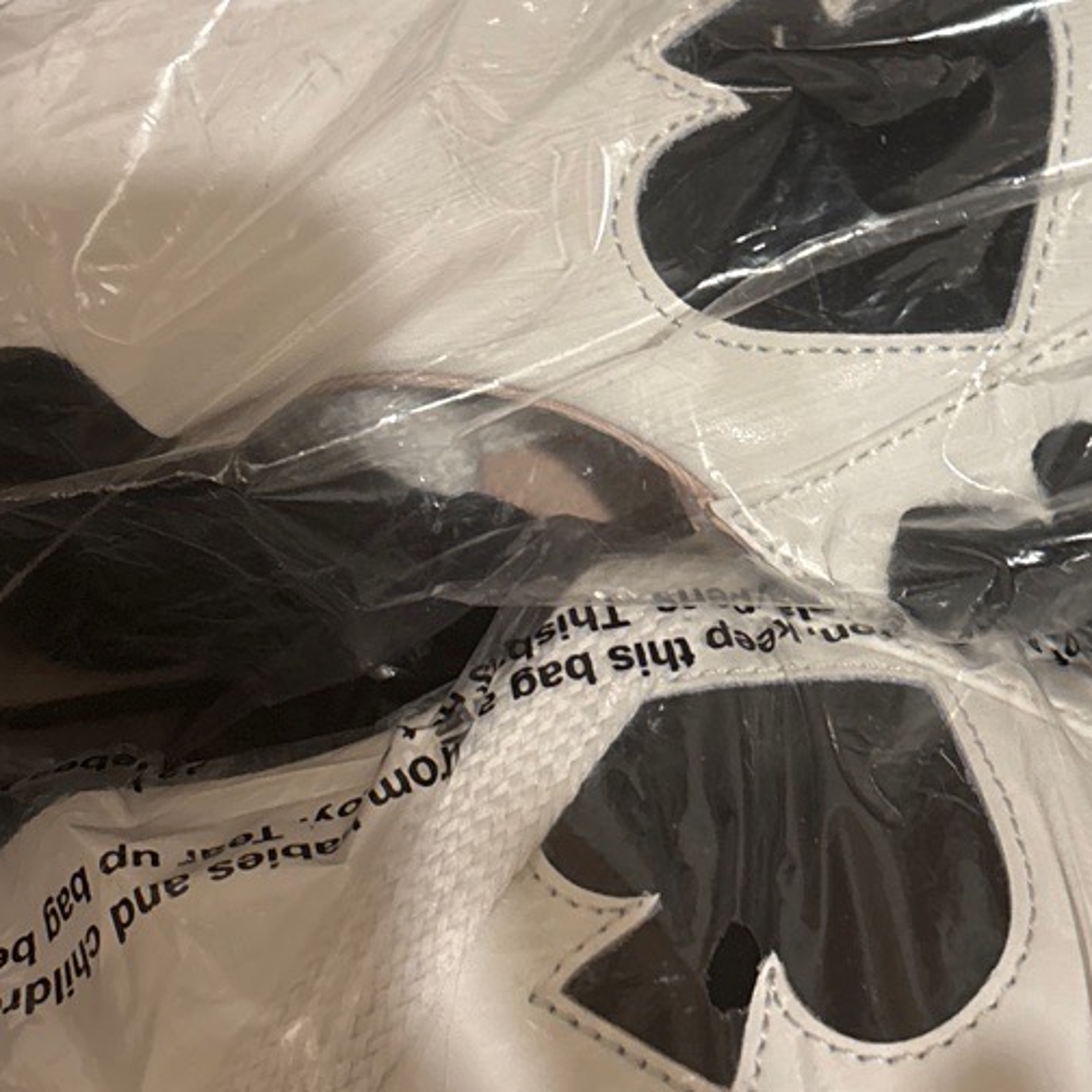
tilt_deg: -60.1
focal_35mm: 73
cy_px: 347
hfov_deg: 23.3
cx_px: 878
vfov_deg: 23.5
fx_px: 2605
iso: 400
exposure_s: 1/33
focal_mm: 5.96
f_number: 1.6
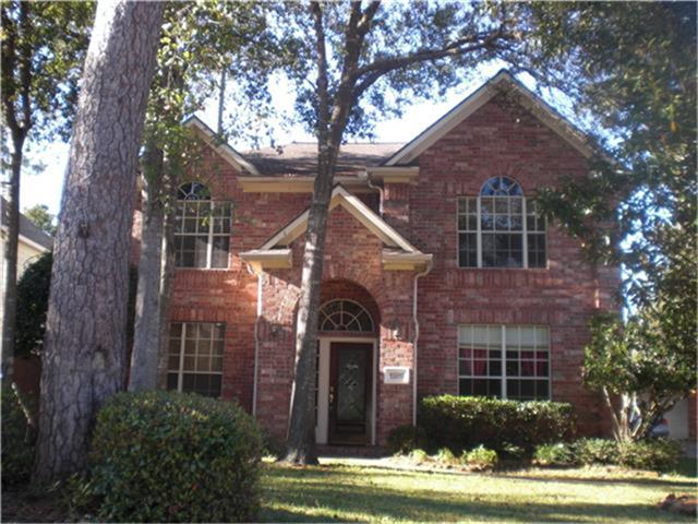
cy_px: 262
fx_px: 766
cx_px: 349
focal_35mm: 38
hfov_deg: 49.0
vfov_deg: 37.7
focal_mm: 6.3
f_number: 3.1
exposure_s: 1/100
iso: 64
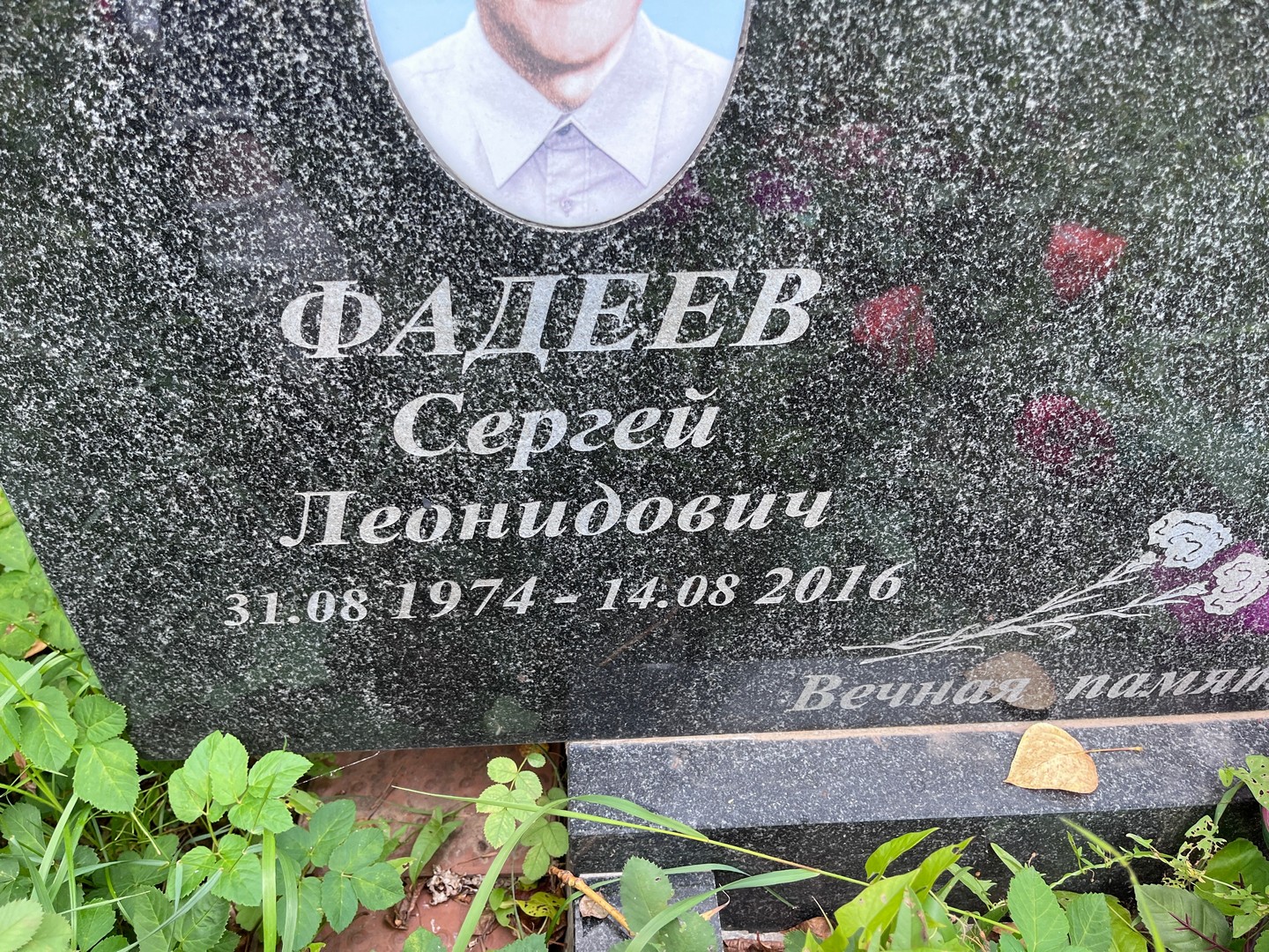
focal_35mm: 26
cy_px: 476
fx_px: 953
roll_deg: -0.7
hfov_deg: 67.3
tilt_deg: -37.1
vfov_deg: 53.1
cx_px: 634
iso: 64
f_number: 1.6
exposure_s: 1/168
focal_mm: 5.1
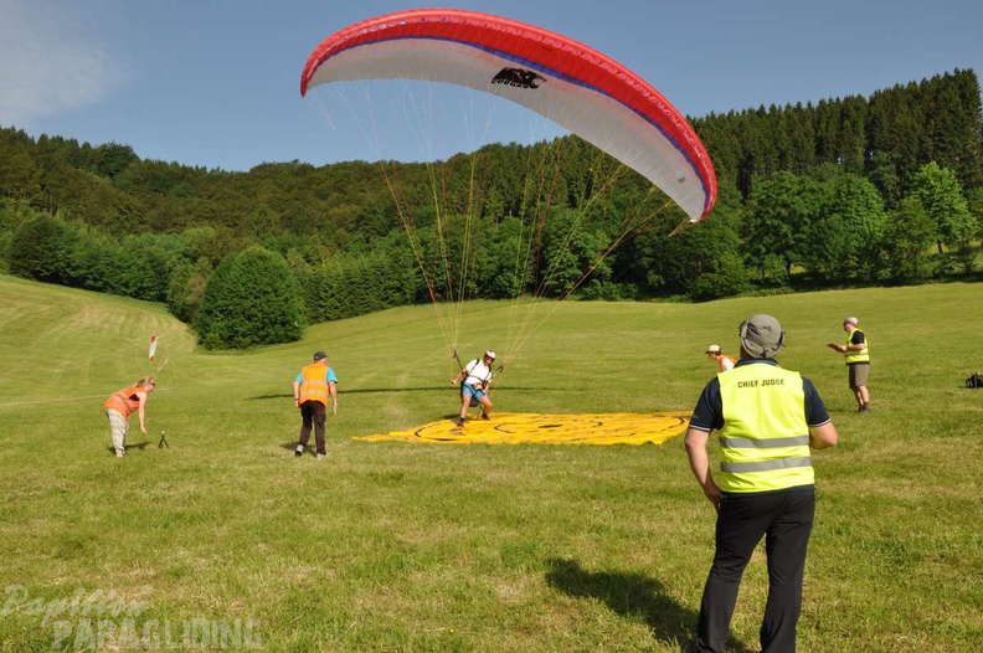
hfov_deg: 57.3
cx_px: 492
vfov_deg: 39.9
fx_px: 900
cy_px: 326
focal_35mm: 33
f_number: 14
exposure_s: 1/200
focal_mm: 22
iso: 200
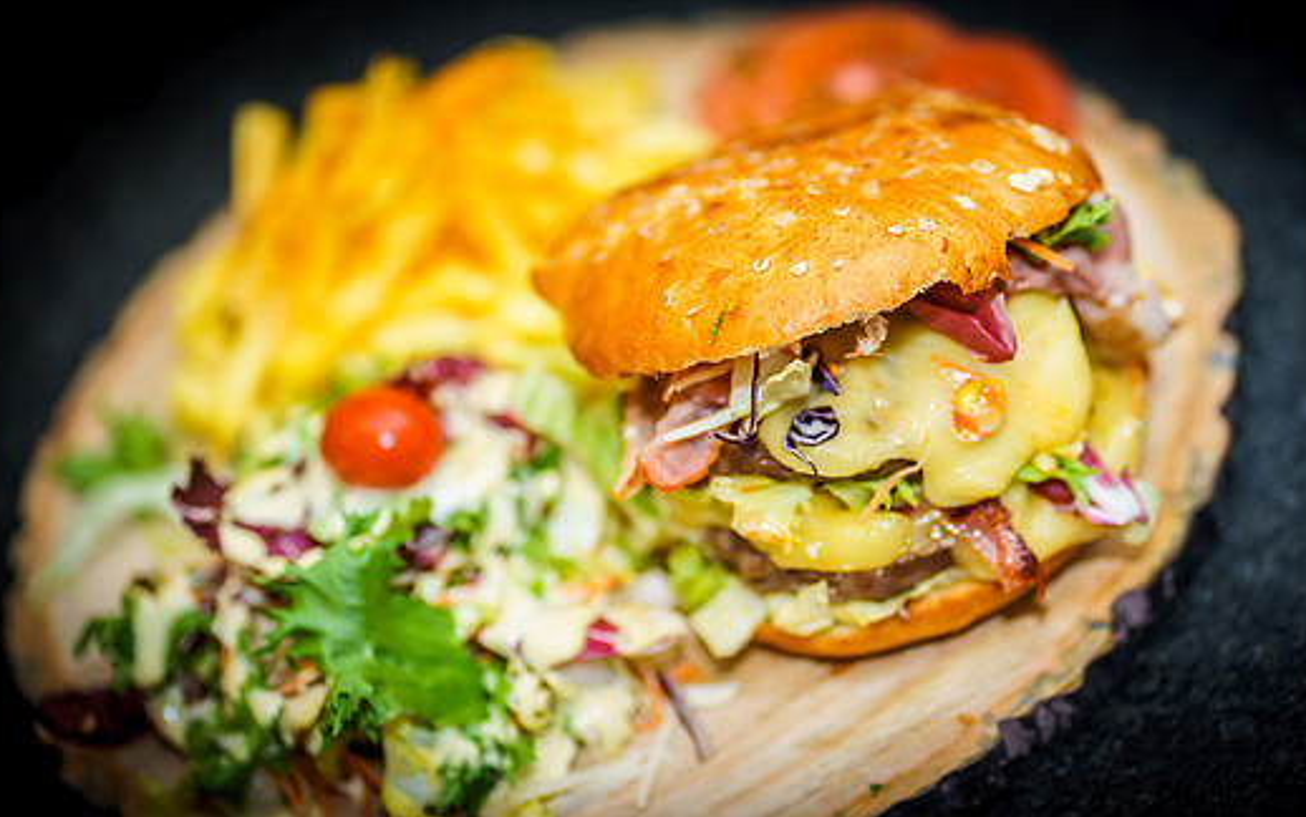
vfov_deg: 13.5
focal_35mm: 97
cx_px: 693
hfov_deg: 21.4
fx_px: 3453
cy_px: 407
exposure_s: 1/80
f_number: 1.8
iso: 100
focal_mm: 85
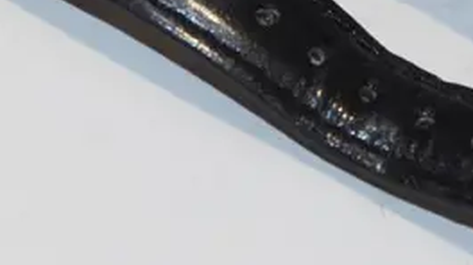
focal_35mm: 203
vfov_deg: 5.9
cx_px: 27
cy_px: -211
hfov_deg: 10.6
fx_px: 2544
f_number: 5.6
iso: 640
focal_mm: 24
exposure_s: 1/200
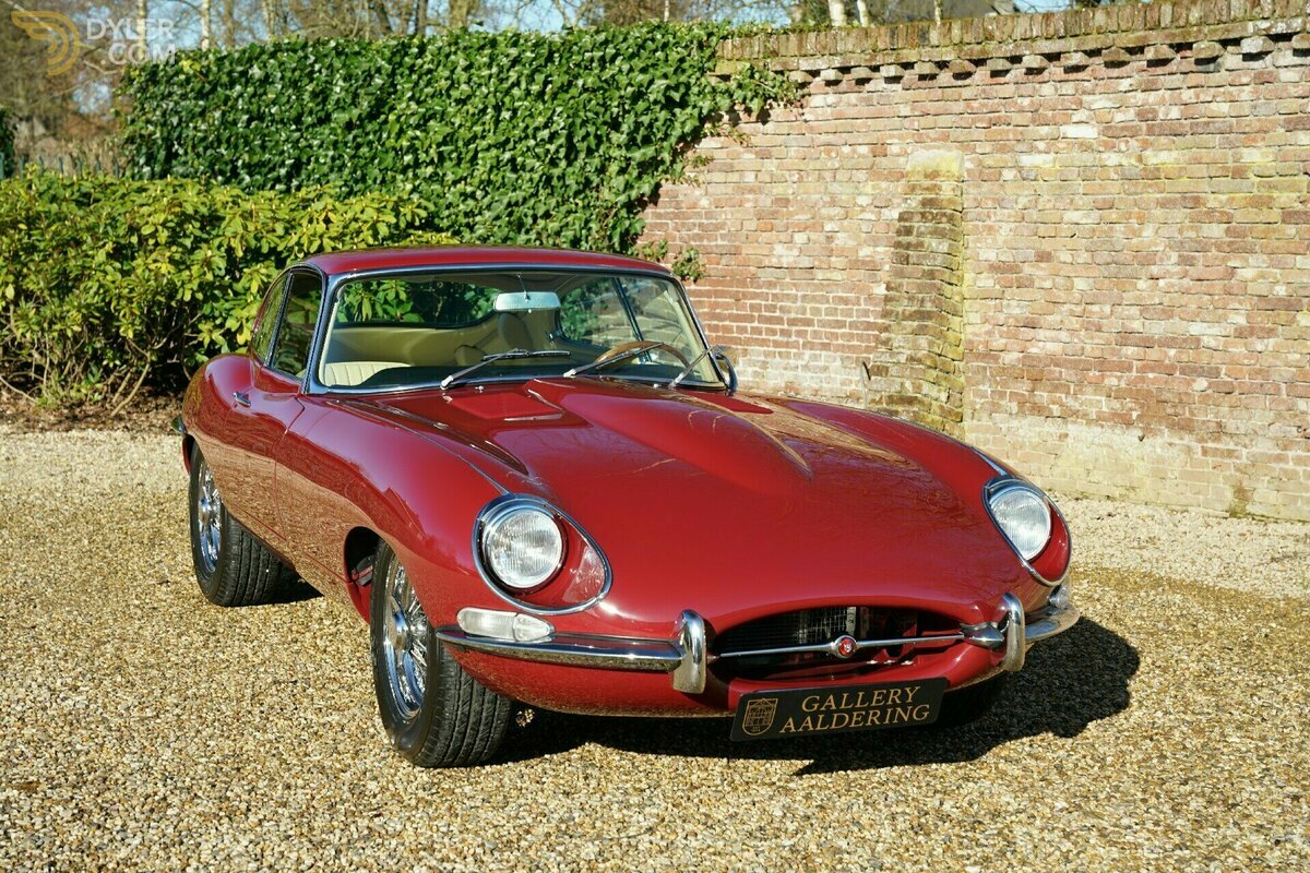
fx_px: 2256
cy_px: 436
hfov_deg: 32.4
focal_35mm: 62
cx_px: 655
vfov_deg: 21.9
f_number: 6.3
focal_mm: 62
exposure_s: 1/100
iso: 100
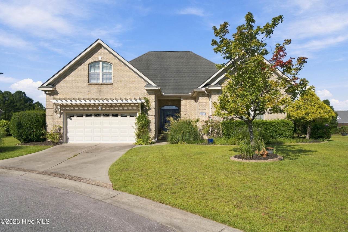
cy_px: 116
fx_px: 261
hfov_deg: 67.4
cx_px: 174
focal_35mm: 27
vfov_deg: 47.9
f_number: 5
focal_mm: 27
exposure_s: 1/6400
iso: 500
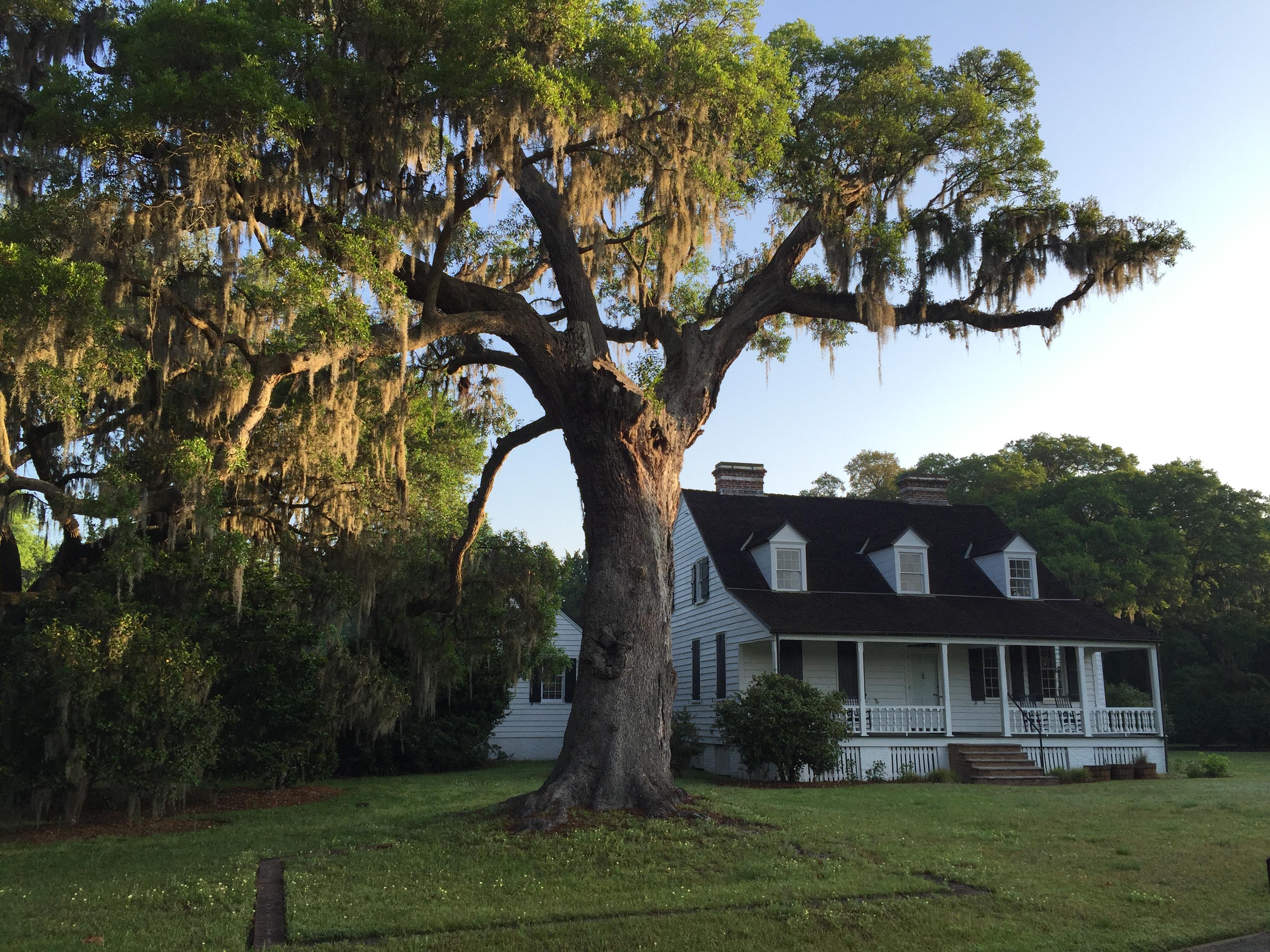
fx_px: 1064
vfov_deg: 48.2
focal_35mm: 29
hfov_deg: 61.7
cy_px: 476
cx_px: 635
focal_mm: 4.15
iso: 32
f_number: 2.2
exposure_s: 1/527
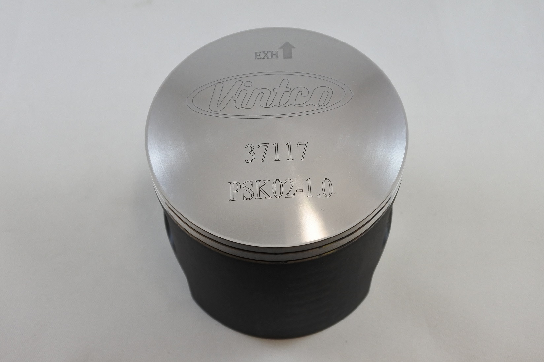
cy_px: 181
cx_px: 272
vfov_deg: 35.1
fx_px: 574
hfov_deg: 50.7
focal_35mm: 38
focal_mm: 14.3
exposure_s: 1/200
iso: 400
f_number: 4
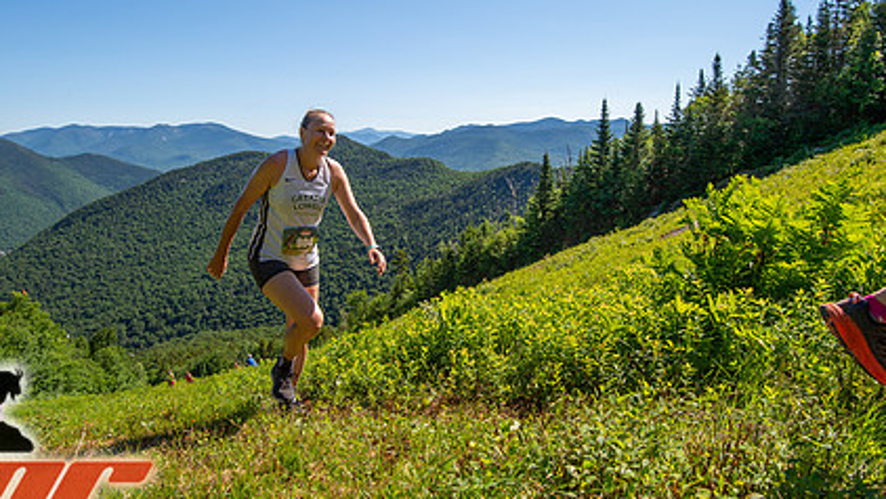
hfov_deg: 78.5
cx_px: 407
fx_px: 541
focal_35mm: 23
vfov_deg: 49.3
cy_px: 201
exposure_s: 1/640
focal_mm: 16
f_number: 5
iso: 100
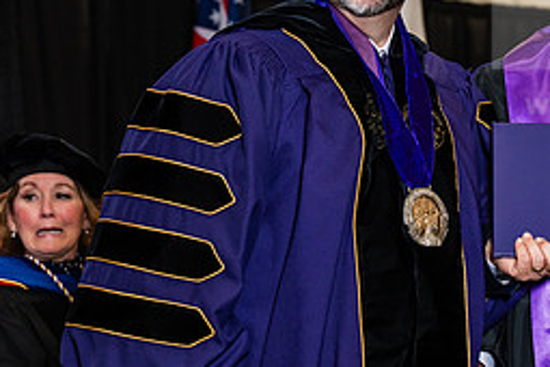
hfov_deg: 12.9
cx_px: 427
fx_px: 2429
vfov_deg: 8.6
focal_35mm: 159
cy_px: 150
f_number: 4.5
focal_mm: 70
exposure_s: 1/200
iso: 1250
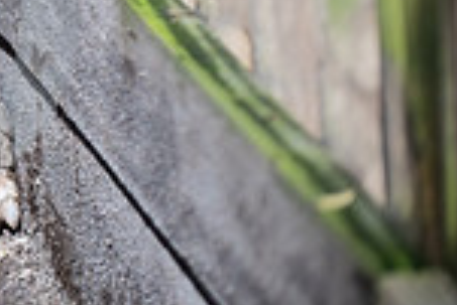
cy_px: -116
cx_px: -278
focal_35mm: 518
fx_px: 6582
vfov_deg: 2.7
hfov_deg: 4.0
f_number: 2.8
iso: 200
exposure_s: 1/1600
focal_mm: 135
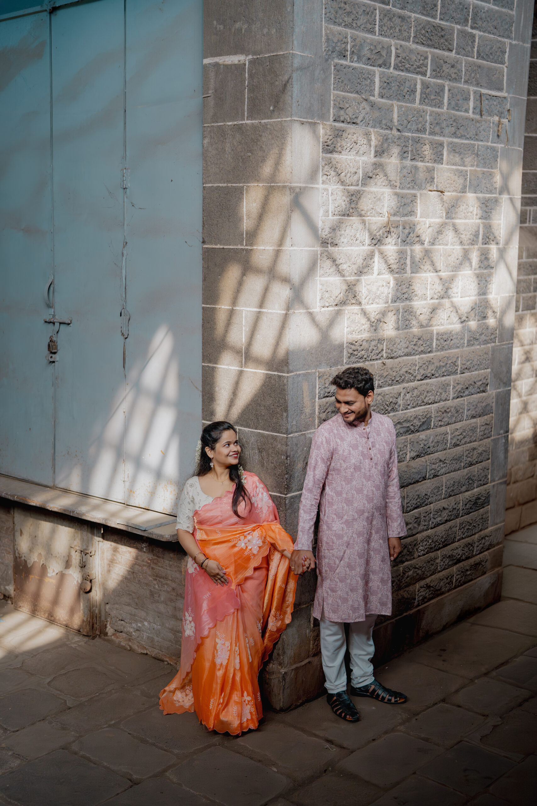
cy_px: 403
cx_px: 268
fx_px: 1119
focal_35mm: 50
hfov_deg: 27.0
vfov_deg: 39.6
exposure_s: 1/4000
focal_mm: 50
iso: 2500
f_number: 1.8
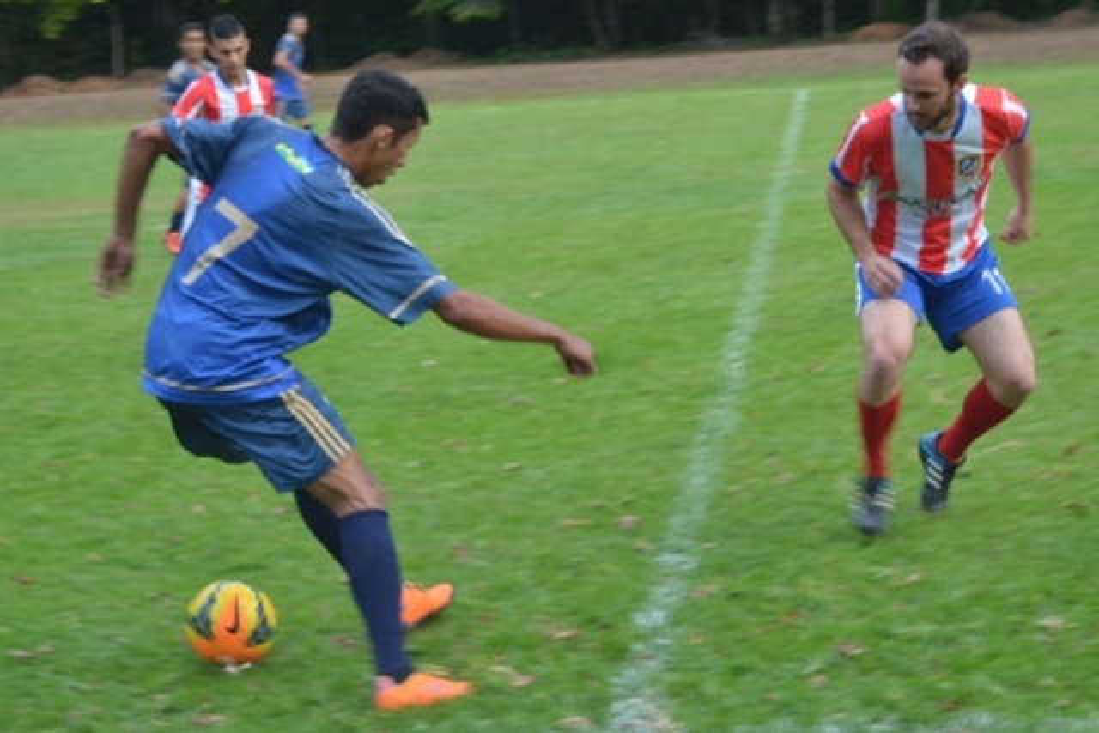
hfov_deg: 33.4
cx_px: 550
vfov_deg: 22.6
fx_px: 1832
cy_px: 366
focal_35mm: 60
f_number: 5.3
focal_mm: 40
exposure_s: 1/100
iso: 200
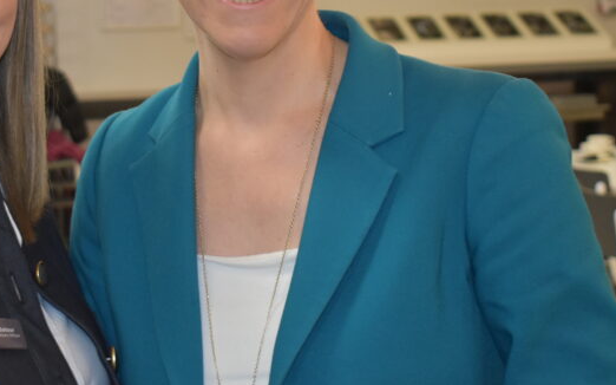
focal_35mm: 102
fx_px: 1712
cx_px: 171
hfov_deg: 20.3
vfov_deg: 12.8
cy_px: 73
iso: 1250
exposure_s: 1/125
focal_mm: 34
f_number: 4.5
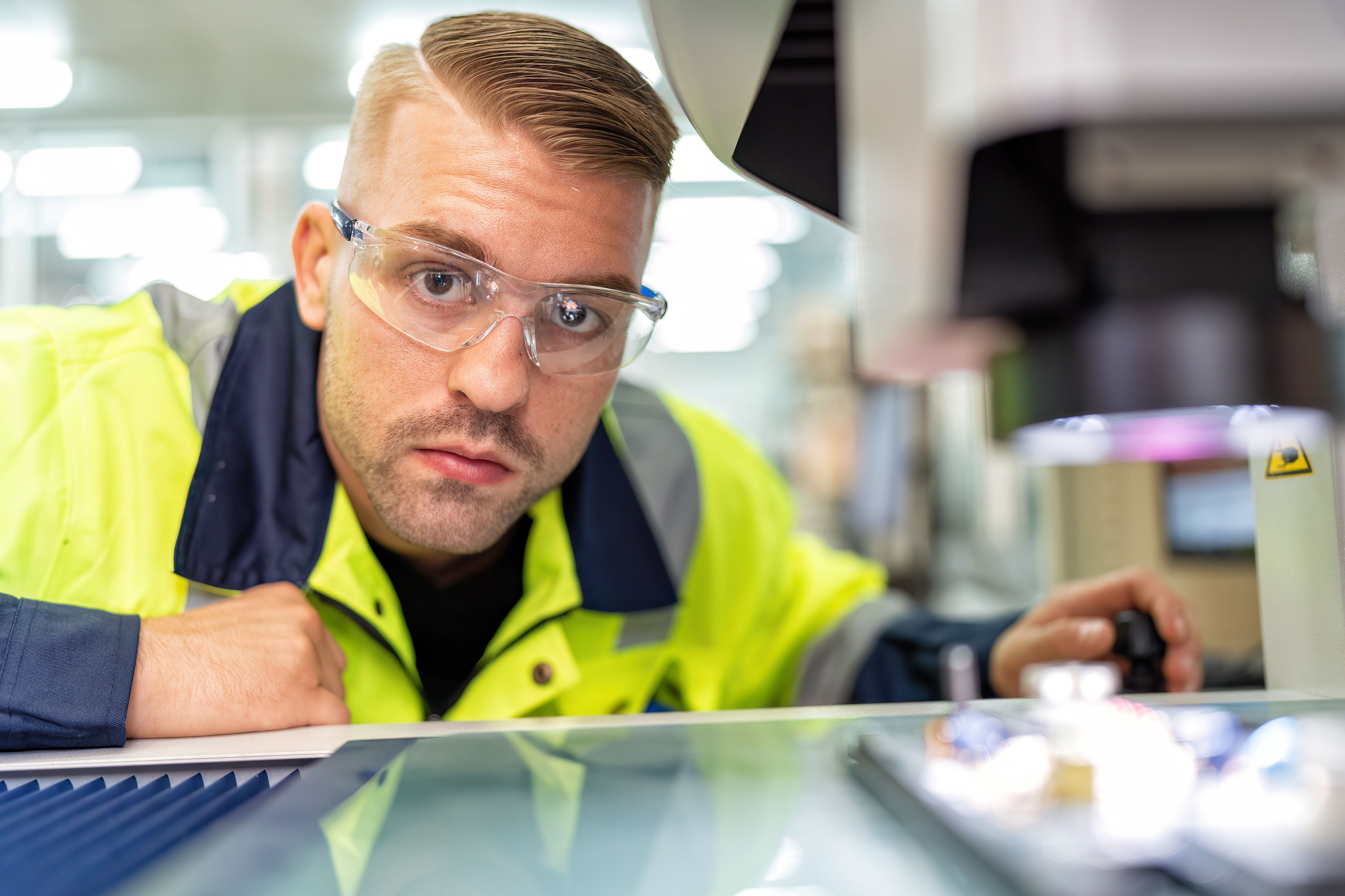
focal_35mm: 36
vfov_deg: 36.9
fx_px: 1345
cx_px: 665
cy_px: 449
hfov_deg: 53.1
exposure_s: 1/250
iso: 1000
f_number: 1.4
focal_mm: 35
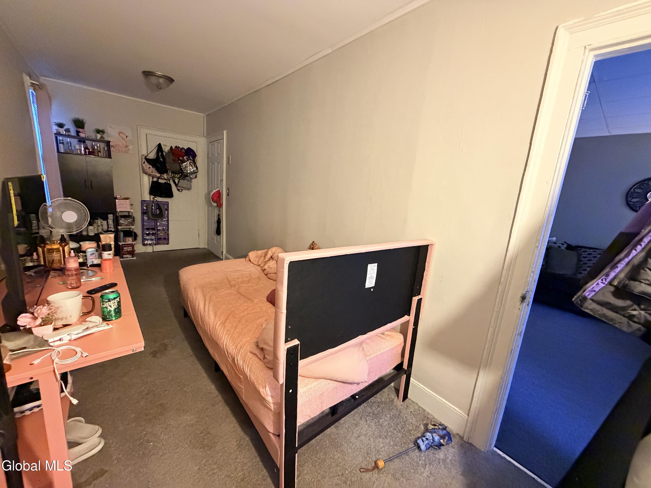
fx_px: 263
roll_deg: -5.5
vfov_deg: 85.7
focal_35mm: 14
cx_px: 326
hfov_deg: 102.1
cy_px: 244
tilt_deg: -11.8
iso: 800
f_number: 2.2
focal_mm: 2.22
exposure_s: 1/60
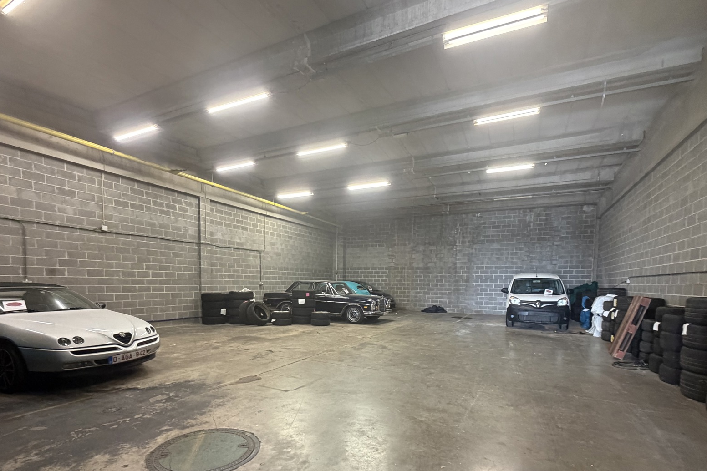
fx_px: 353
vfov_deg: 66.0
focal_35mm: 18
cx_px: 345
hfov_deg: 90.0
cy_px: 304
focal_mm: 2.22
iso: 500
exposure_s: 1/50
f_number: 2.2
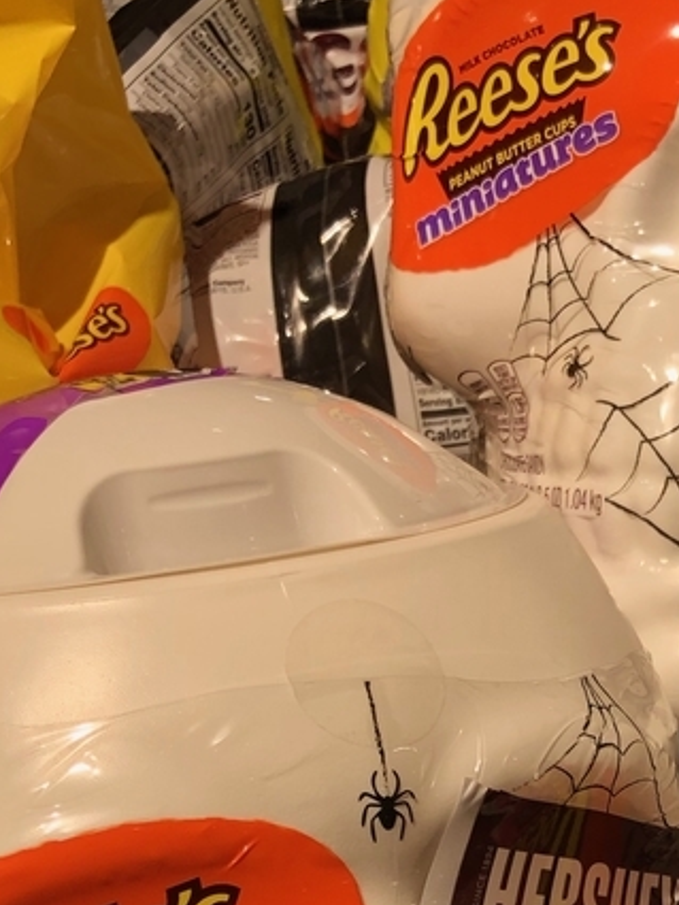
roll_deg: +0.7
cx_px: 728
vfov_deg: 23.6
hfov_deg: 18.1
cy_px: 920
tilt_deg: -26.9
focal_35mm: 79
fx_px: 2065
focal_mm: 3.99
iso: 32
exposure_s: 1/120
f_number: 1.8
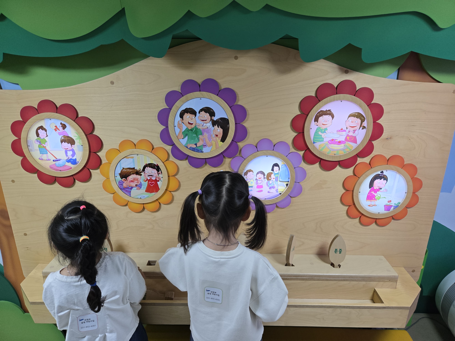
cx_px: 228
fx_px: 302
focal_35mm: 23
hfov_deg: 73.9
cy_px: 170
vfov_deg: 58.9
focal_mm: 5.4
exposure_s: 1/180
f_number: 1.8
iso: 160
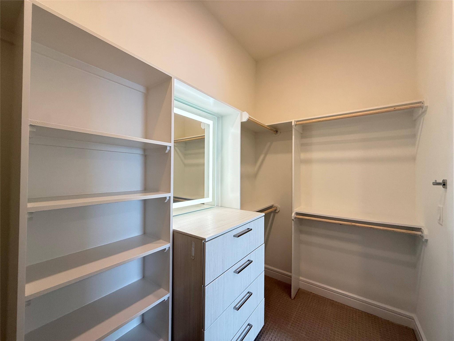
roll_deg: -0.4
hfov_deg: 102.1
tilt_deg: +0.6
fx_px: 184
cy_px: 170
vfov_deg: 85.7
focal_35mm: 14
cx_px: 227
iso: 200
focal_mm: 2.22
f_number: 2.2
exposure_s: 1/120
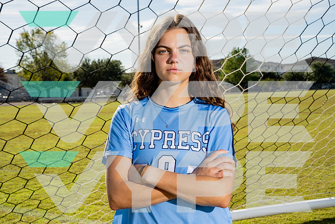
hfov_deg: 35.0
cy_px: 112
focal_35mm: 57
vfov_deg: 23.8
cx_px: 168
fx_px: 531
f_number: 11
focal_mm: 57
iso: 200
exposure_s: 1/250
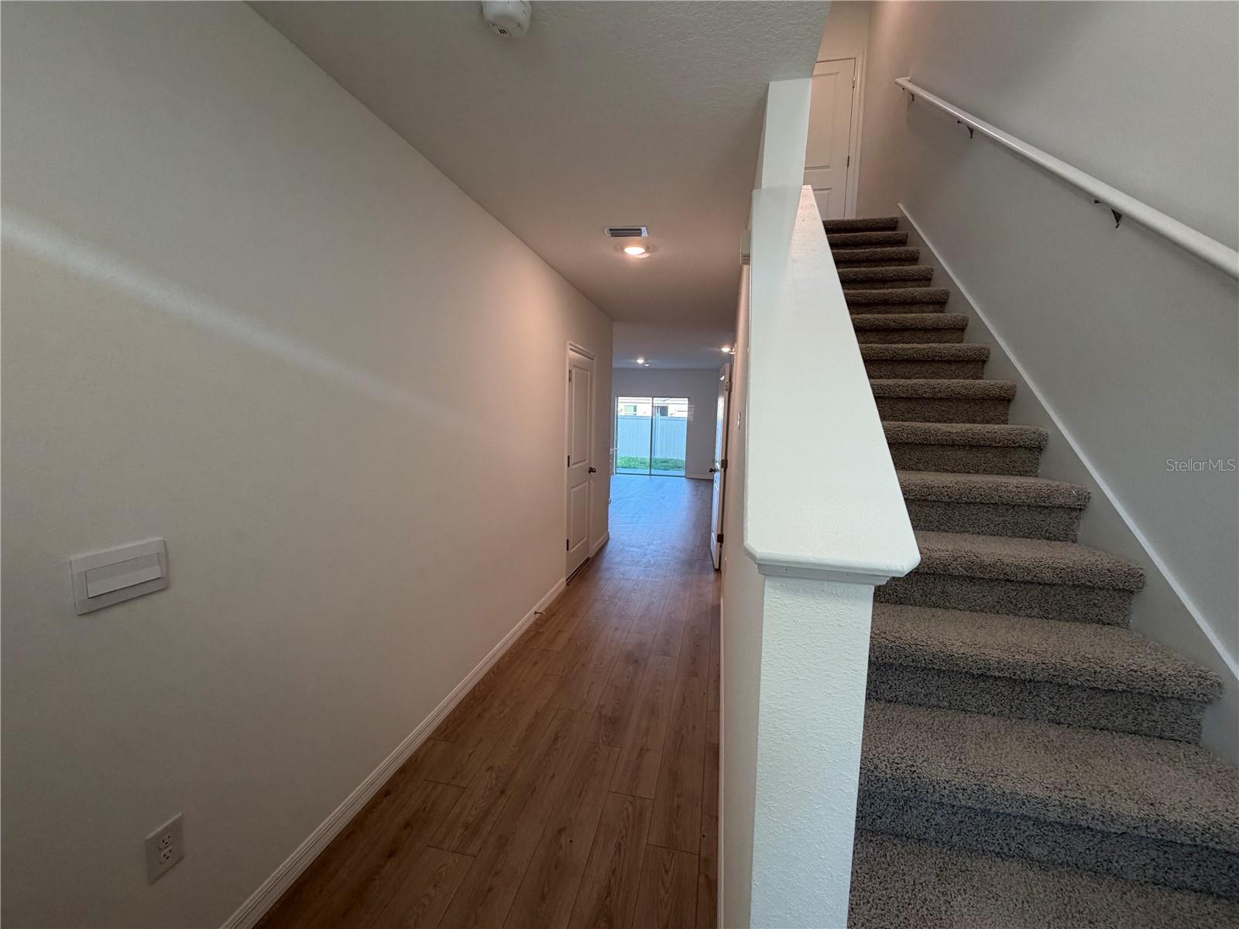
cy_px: 464
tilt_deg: -7.0
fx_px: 501
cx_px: 620
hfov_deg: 102.1
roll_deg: -2.0
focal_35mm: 14
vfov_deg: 85.7
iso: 250
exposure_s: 1/120
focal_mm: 2.22
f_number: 2.2
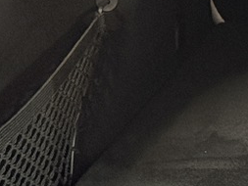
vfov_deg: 5.4
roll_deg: -0.4
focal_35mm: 273
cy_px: -50
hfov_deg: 6.7
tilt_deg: -11.3
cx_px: 663
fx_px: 1957
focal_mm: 6.76
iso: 400
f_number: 1.78
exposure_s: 1/38
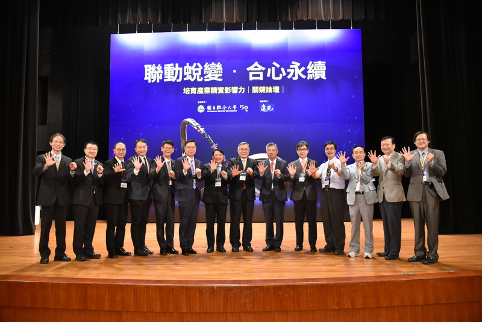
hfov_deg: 67.4
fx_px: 362
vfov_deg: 48.0
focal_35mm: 27
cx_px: 241
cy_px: 161
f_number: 4
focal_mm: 27
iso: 3200
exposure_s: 1/200
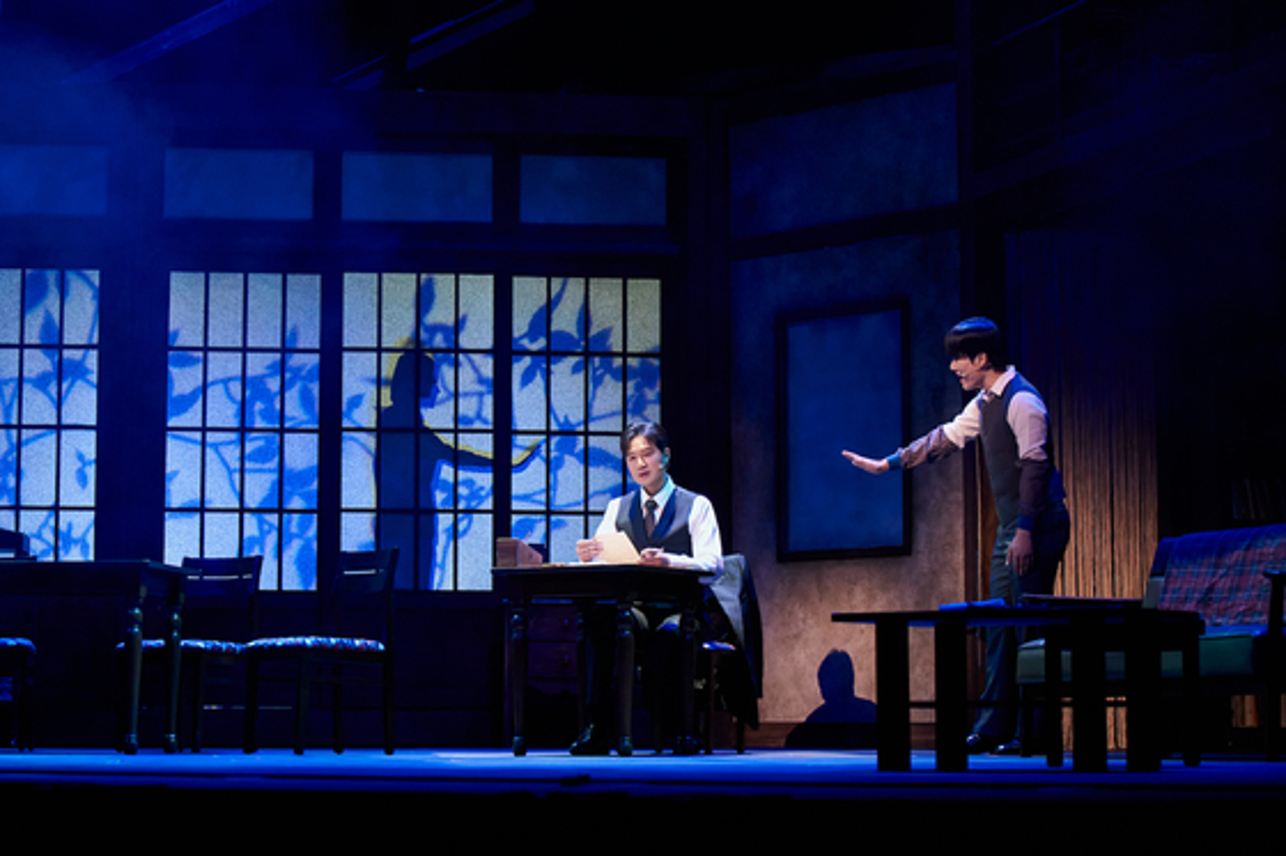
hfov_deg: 28.9
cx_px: 643
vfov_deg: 19.4
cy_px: 428
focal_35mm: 70
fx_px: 2500
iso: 4000
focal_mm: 70
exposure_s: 1/320
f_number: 4
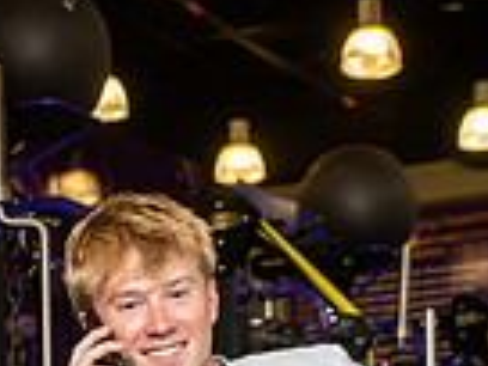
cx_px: 255
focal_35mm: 153
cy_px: 789
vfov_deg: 9.0
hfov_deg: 12.9
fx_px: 2157
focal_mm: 48
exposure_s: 1/250
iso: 500
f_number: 5.6
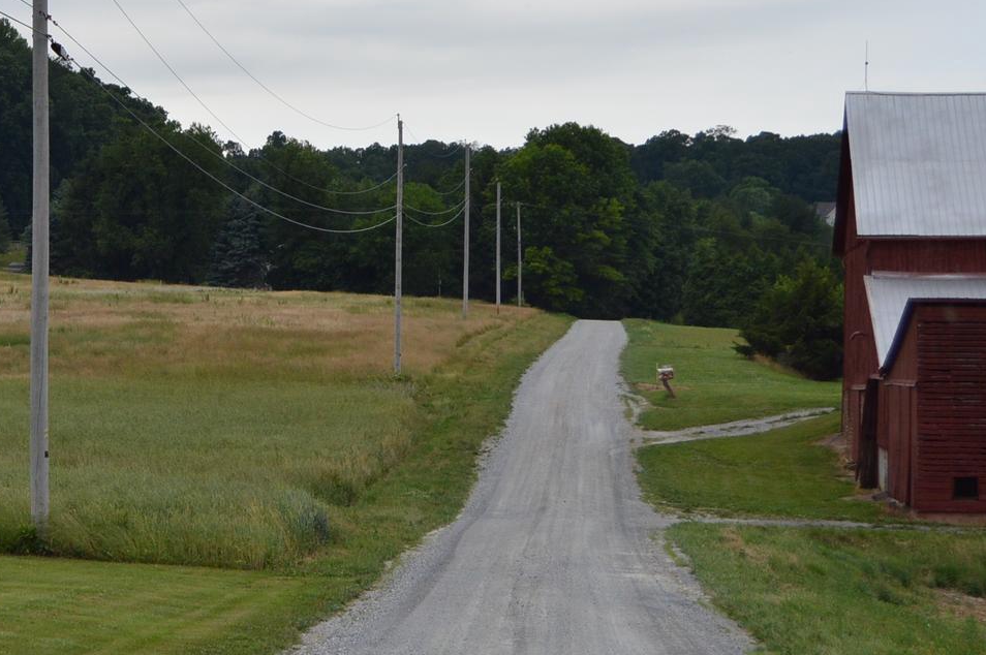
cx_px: -47
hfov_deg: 19.2
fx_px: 2818
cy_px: 284
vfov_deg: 13.3
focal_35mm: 103
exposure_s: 1/1000
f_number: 5.6
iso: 400
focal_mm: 32
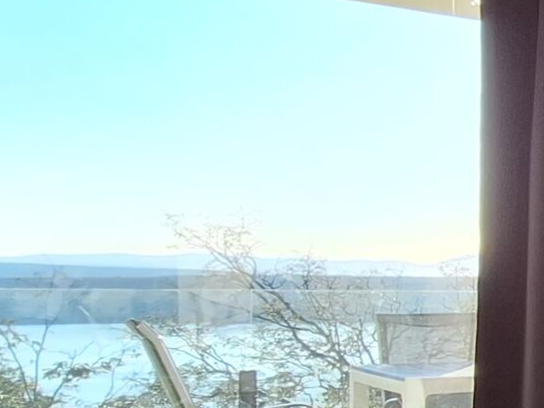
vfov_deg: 21.8
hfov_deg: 19.7
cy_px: 286
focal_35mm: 67
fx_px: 1053
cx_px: 1023
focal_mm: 1.74
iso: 40
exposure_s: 1/281
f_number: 2.2
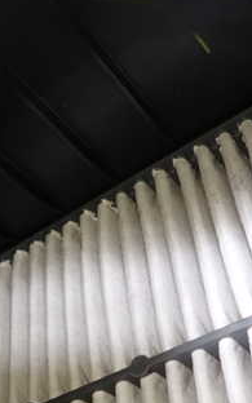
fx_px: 560
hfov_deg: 25.3
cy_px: 274
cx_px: 106
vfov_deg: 39.0
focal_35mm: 51
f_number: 2
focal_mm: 4.5
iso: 160
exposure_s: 1/60
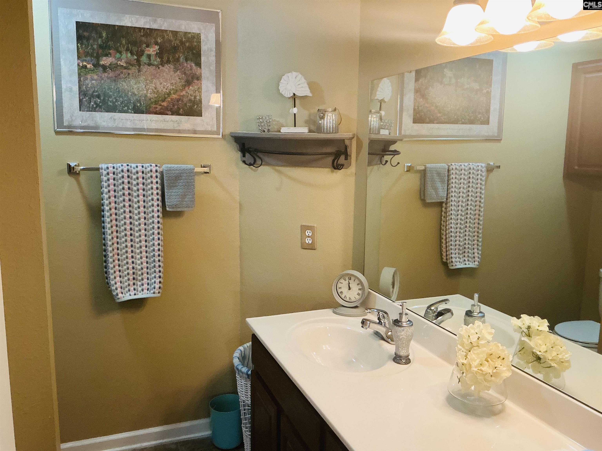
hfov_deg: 61.7
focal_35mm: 29
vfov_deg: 48.2
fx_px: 504
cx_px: 301
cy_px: 226
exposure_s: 1/60
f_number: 1.8
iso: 160
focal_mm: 3
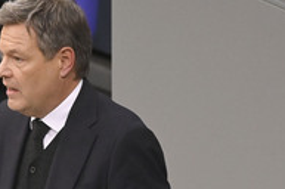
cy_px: 162
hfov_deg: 3.7
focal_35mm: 561
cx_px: 1
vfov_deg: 2.4
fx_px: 4434
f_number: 5.6
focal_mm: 240
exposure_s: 1/400
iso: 10000
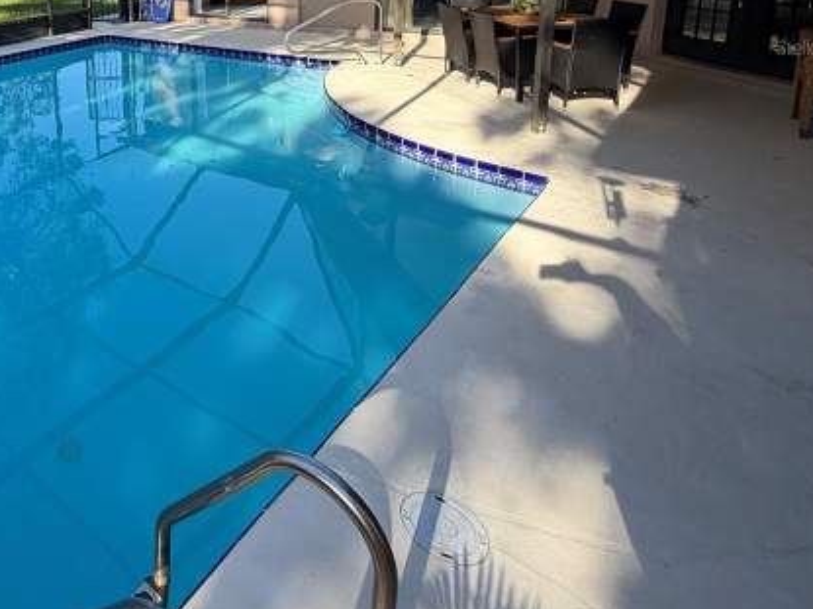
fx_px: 634
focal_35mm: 27
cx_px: 84
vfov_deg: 45.8
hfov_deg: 56.5
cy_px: 47
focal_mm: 2.22
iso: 50
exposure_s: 1/270
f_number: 2.2
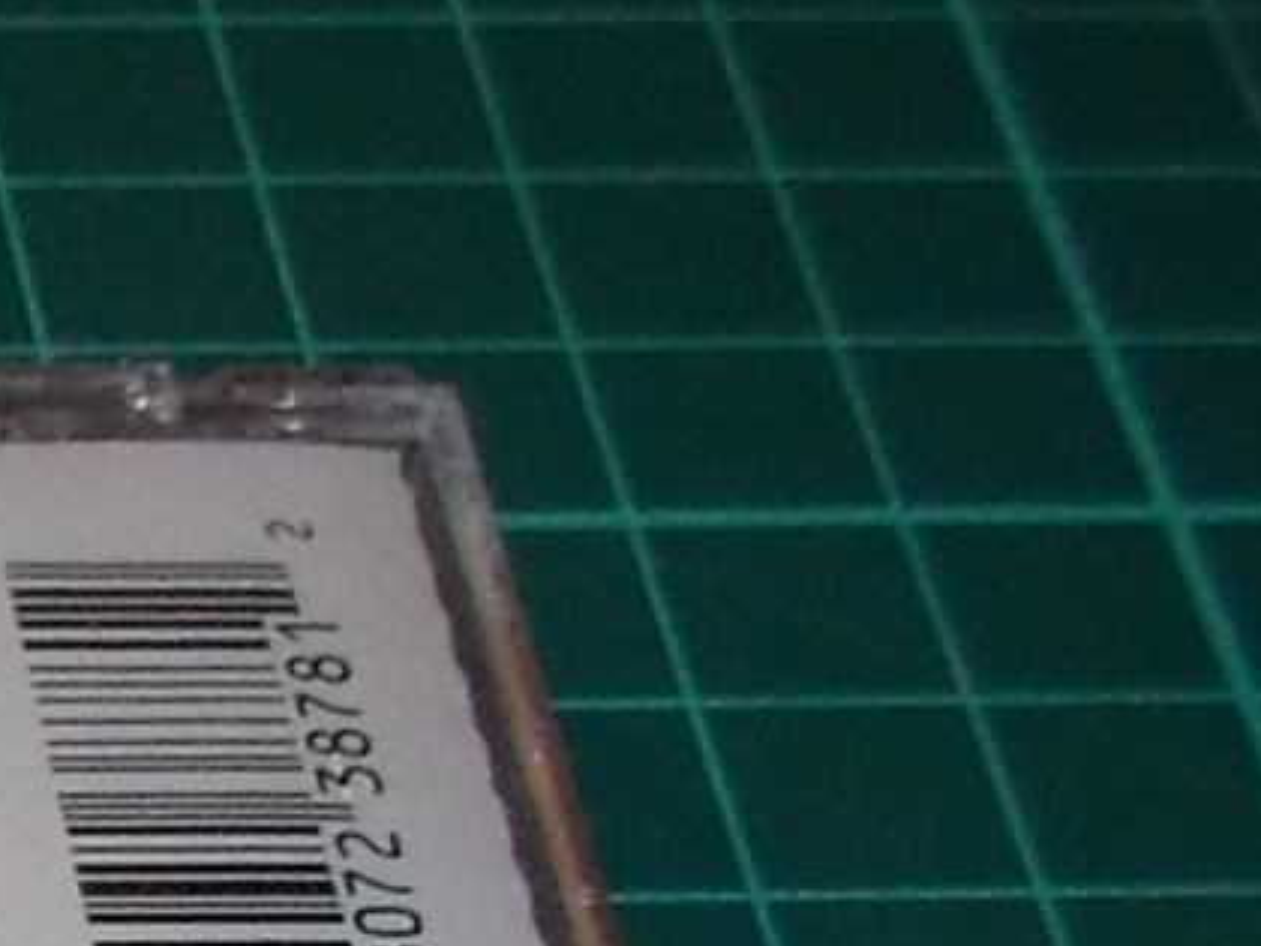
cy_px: 2267
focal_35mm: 157
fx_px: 5719
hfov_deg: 10.9
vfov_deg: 8.6
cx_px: -1603
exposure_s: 1/30
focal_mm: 4.1
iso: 200
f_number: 3.3
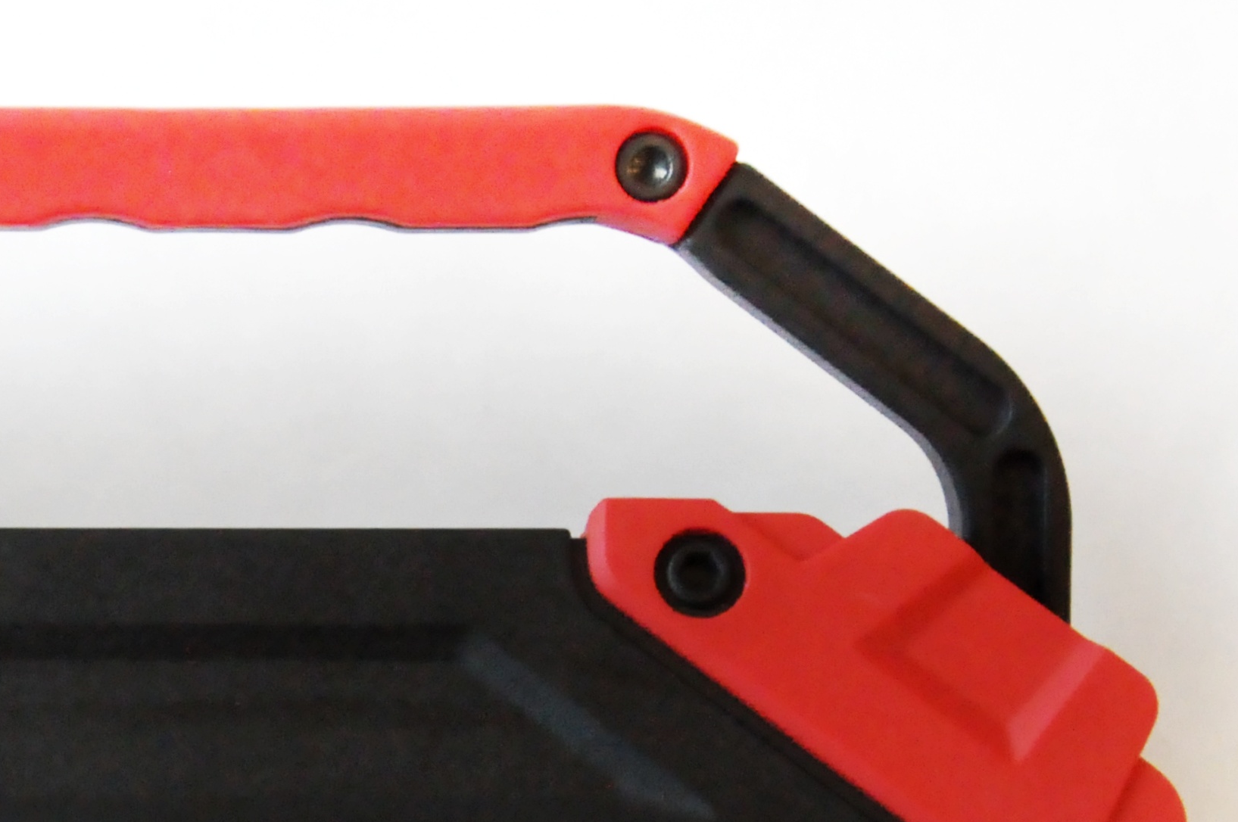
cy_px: 1034
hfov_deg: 11.8
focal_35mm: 173
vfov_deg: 7.8
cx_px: 227
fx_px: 5952
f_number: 8
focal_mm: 45
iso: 3200
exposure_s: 1/250
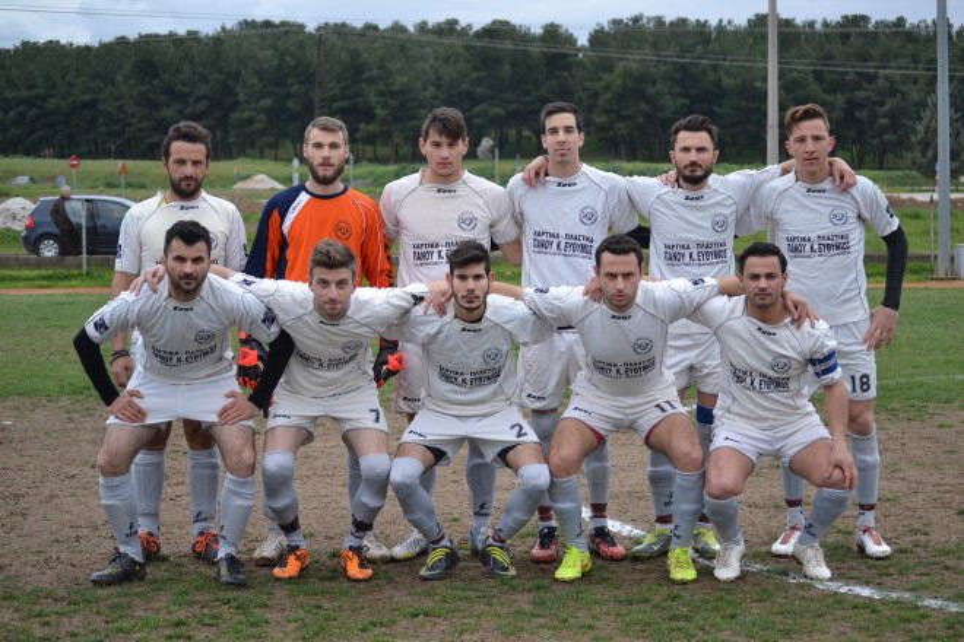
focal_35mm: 82
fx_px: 2209
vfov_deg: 16.6
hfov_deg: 24.6
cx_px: 482
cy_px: 321
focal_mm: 55
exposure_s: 1/800
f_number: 4
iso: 400
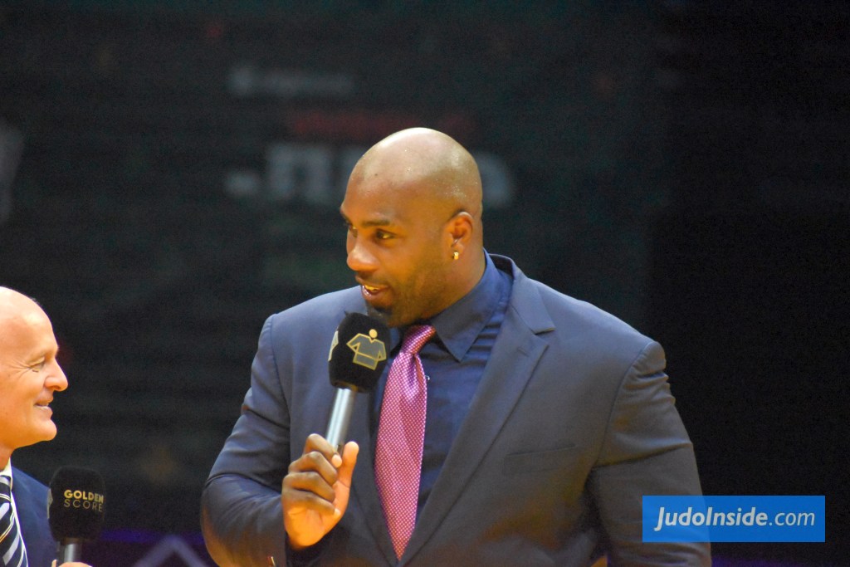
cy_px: 284
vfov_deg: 3.5
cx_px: 425
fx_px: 9209
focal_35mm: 390
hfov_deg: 5.3
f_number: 7.1
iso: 12800
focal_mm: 260
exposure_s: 1/640
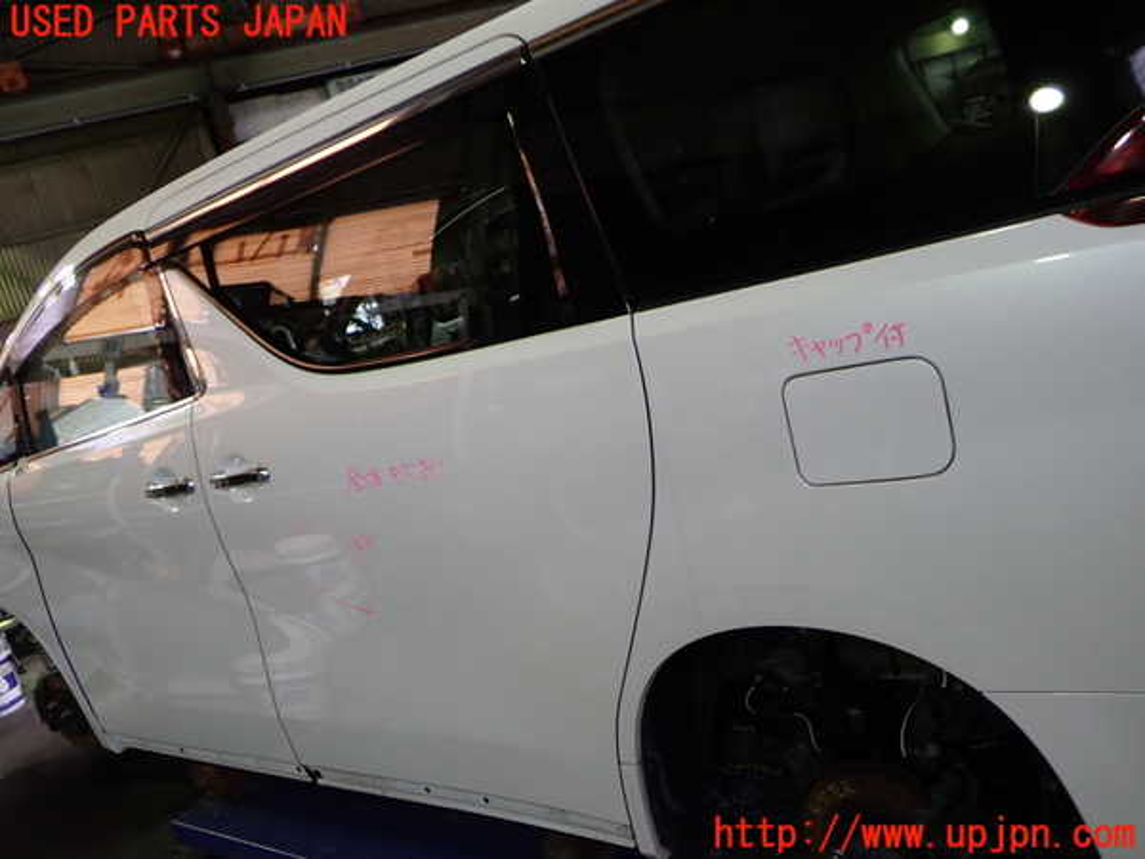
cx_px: 572
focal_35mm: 30
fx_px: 992
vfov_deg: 46.8
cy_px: 430
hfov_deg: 60.0
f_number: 2.3
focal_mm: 5.4
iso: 200
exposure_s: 1/60
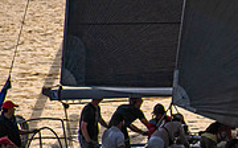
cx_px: 312
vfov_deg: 1.4
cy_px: 120
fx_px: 5921
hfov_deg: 2.3
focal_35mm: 914
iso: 800
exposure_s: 1/320
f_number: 6.3
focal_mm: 185
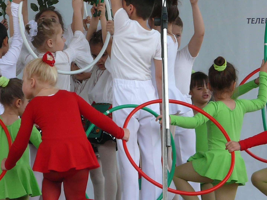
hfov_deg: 3.8
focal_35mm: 516
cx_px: 74
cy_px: 43
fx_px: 3979
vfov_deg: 2.9
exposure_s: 1/250
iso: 100
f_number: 5.6
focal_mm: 42.9
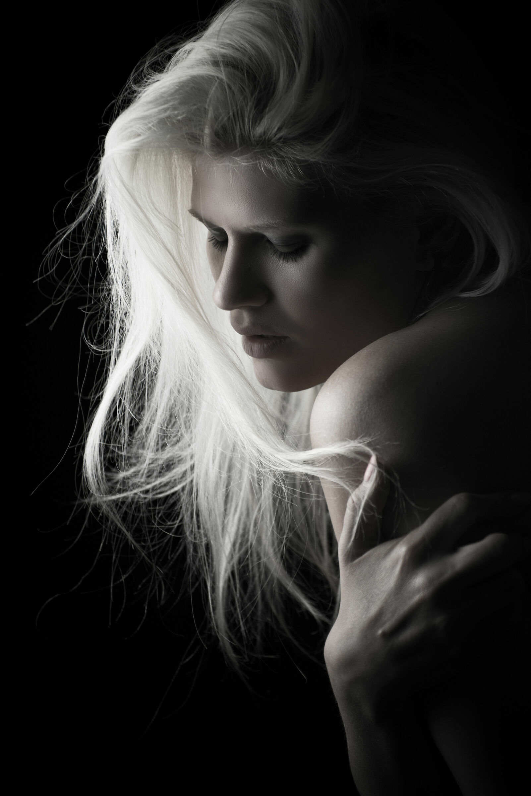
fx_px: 4310
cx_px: 266
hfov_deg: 7.0
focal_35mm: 195
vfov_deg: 10.5
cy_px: 398
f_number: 5.3
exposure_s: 1/200
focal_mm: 195
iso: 640
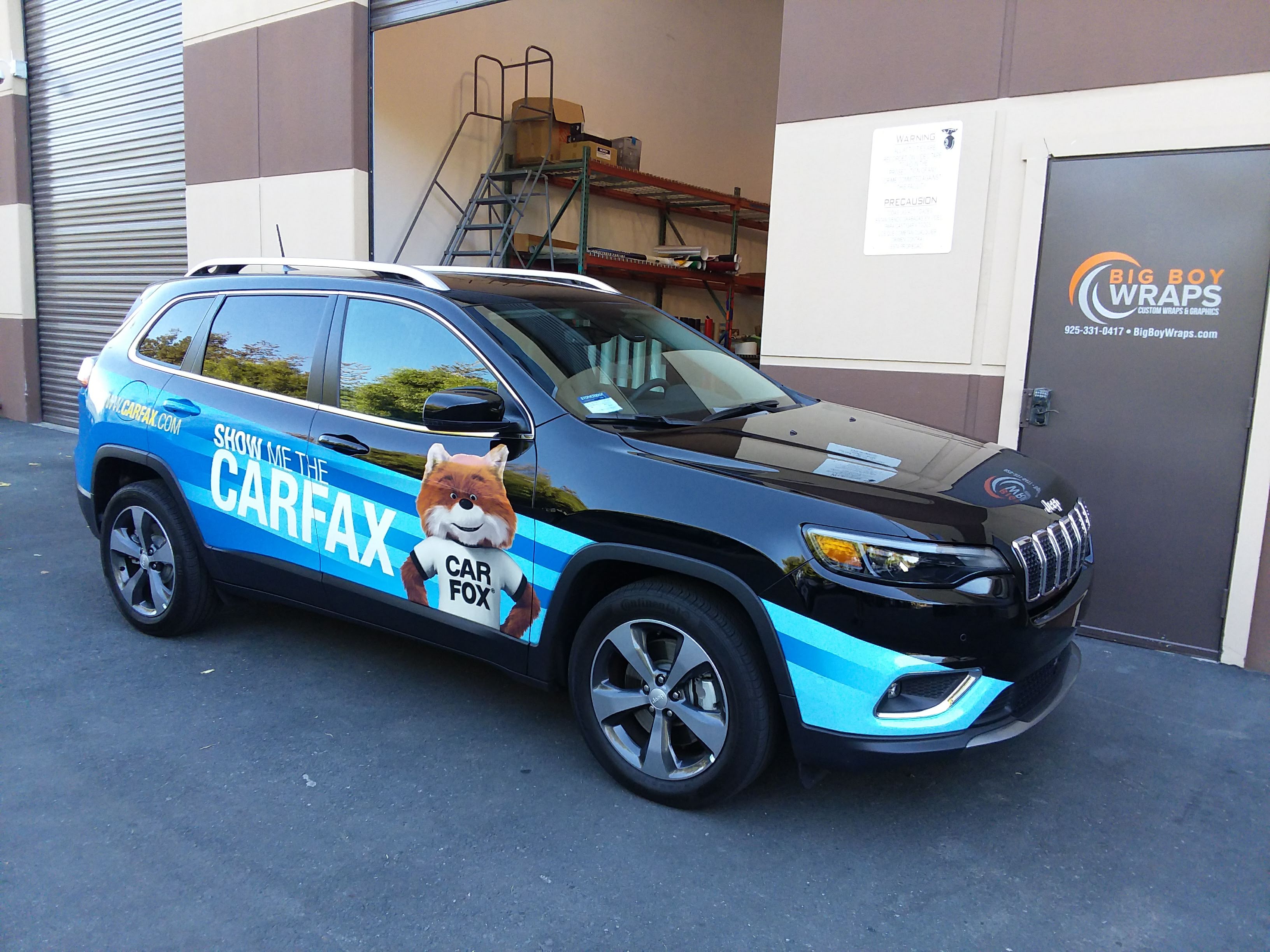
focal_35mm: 27
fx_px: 991
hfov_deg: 65.3
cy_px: 476
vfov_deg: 51.4
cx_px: 635
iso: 80
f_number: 1.9
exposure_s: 1/120
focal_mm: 2.91
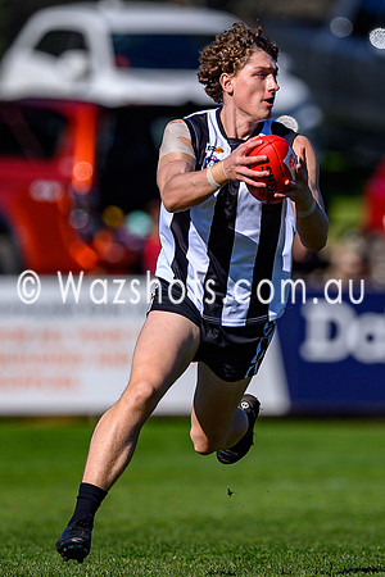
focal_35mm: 1047
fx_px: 16795
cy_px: 281
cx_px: 264
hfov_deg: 1.3
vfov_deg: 2.0
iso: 180
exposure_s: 1/3200
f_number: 4
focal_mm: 500
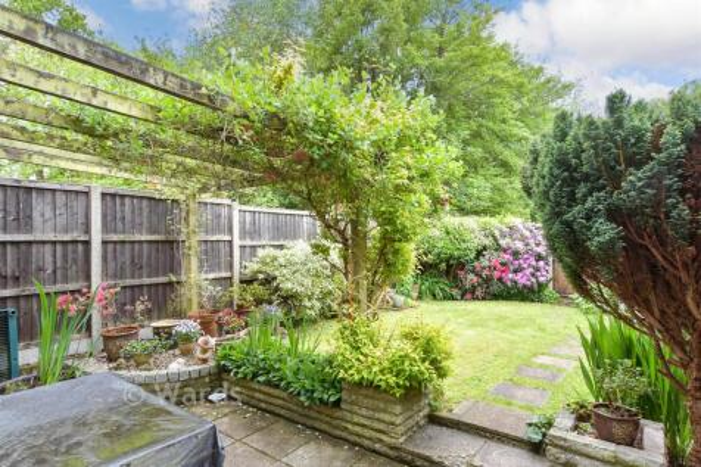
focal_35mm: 15
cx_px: 350
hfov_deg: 100.4
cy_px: 234
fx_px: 292
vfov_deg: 77.3
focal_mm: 10
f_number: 8
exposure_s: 1/25
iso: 160
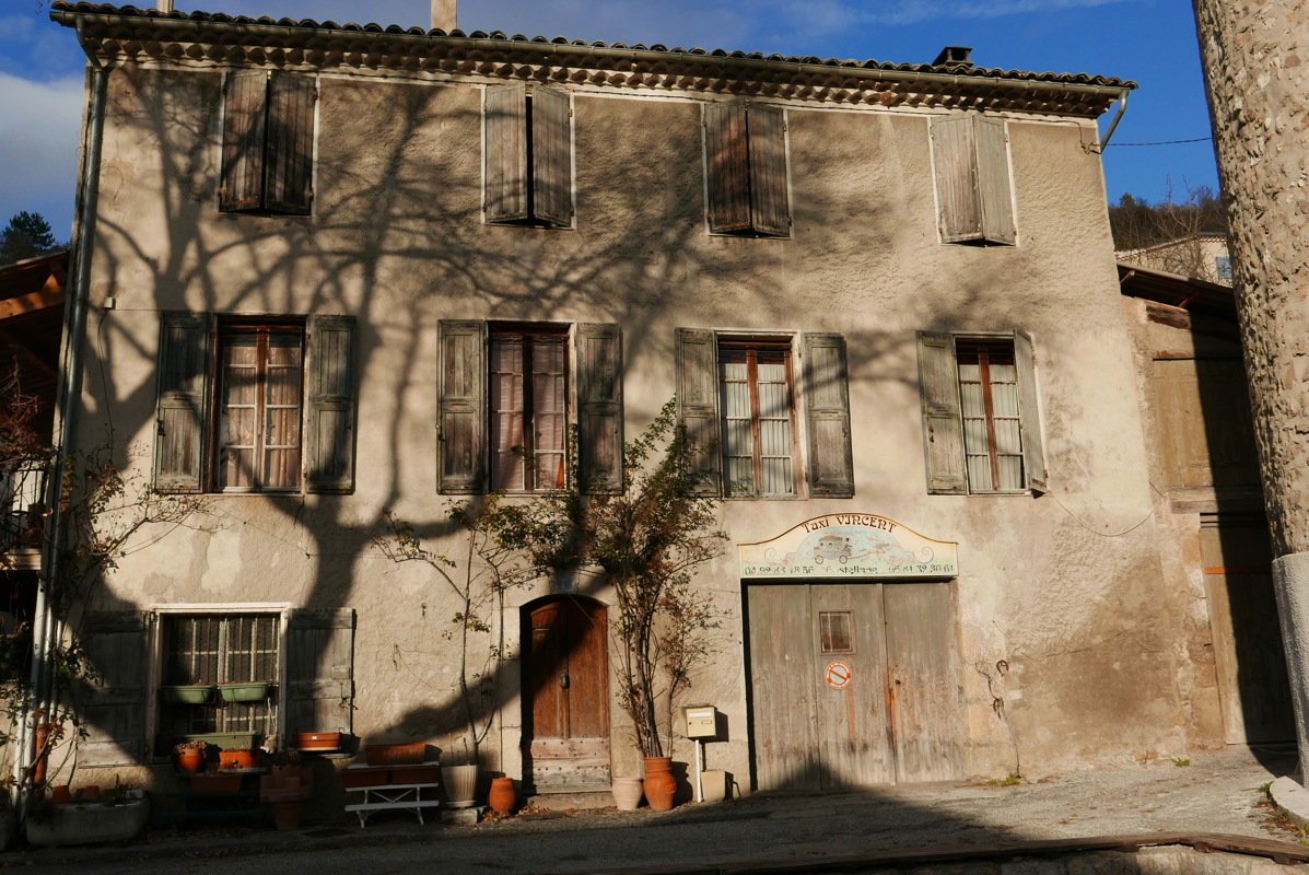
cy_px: 438
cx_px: 654
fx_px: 1274
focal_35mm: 35
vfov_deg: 37.9
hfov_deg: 54.4
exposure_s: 1/800
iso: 200
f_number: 5.6
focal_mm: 15.9
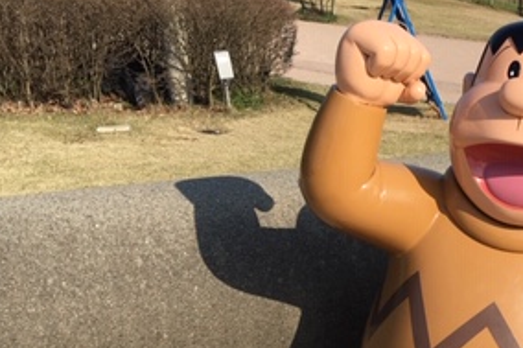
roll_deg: -1.7
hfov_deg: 28.0
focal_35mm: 68
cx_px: 514
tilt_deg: -21.4
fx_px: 987
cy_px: 337
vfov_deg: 19.5
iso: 25
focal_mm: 4.15
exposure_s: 1/1789
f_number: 2.2
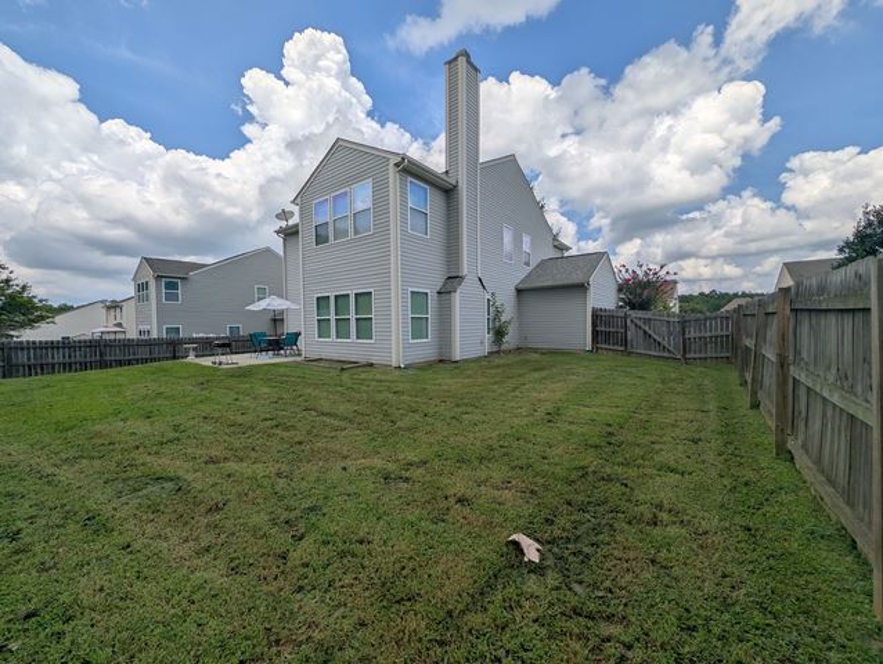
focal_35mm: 12
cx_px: 442
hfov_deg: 110.5
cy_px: 332
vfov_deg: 94.6
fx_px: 306
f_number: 1.7
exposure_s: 1/5747
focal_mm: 2.02
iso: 49
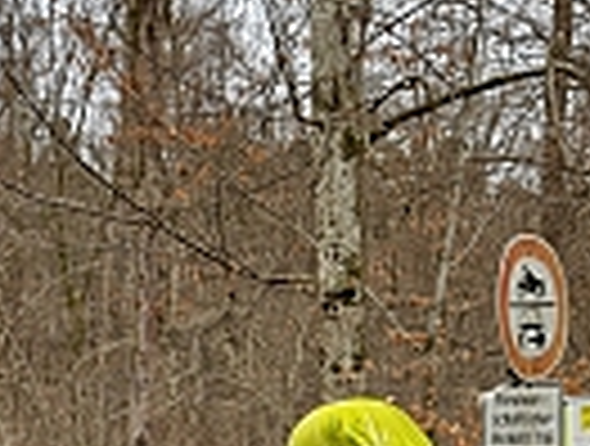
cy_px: 613
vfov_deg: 19.2
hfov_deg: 26.6
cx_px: 41
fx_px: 1196
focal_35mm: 70
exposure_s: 1/180
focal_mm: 5.4
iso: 50
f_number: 1.8
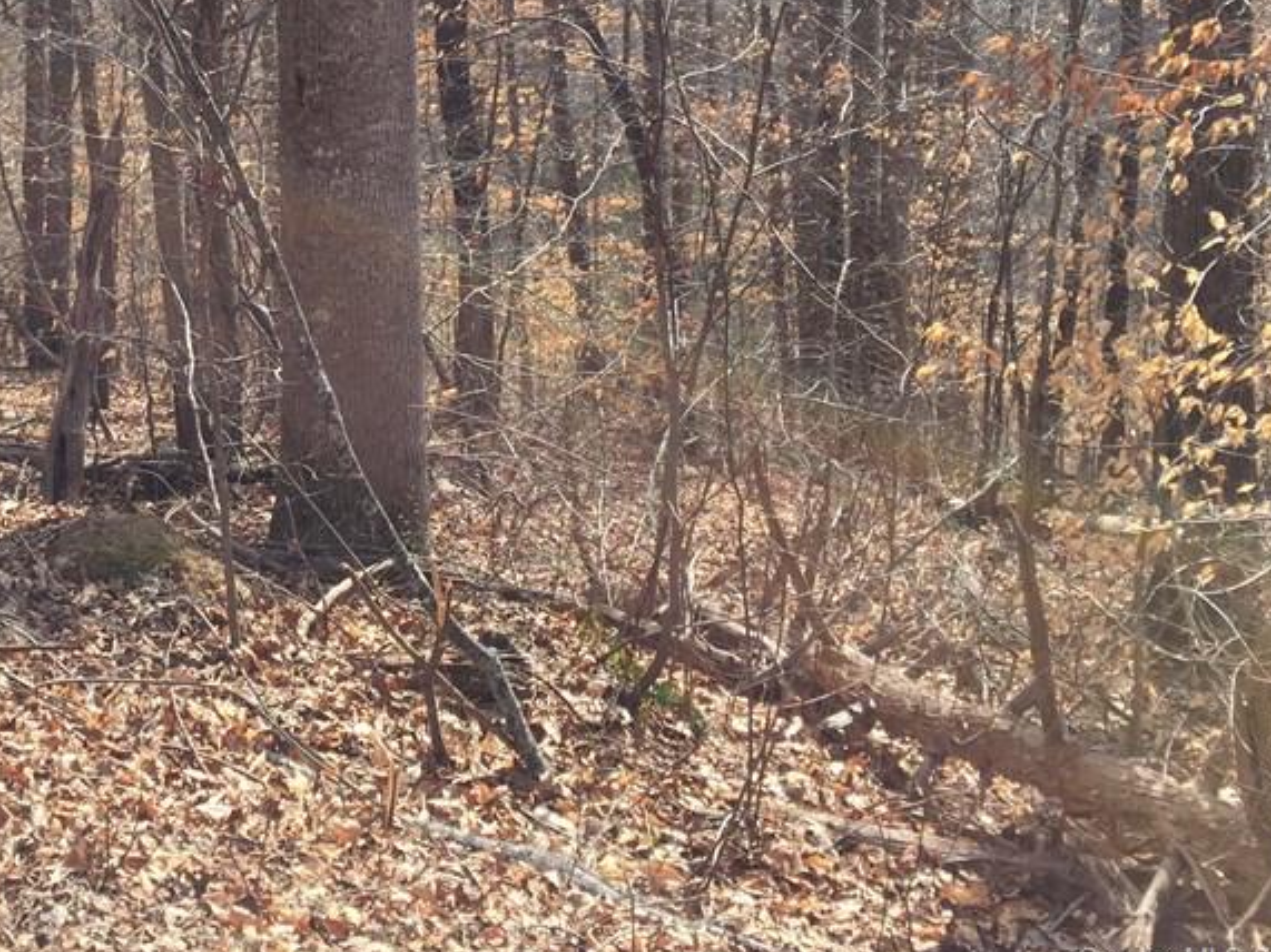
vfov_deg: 27.2
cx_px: 194
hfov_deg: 35.2
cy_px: 127
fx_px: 1909
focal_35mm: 52
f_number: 2.2
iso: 32
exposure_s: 1/860
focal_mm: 4.15
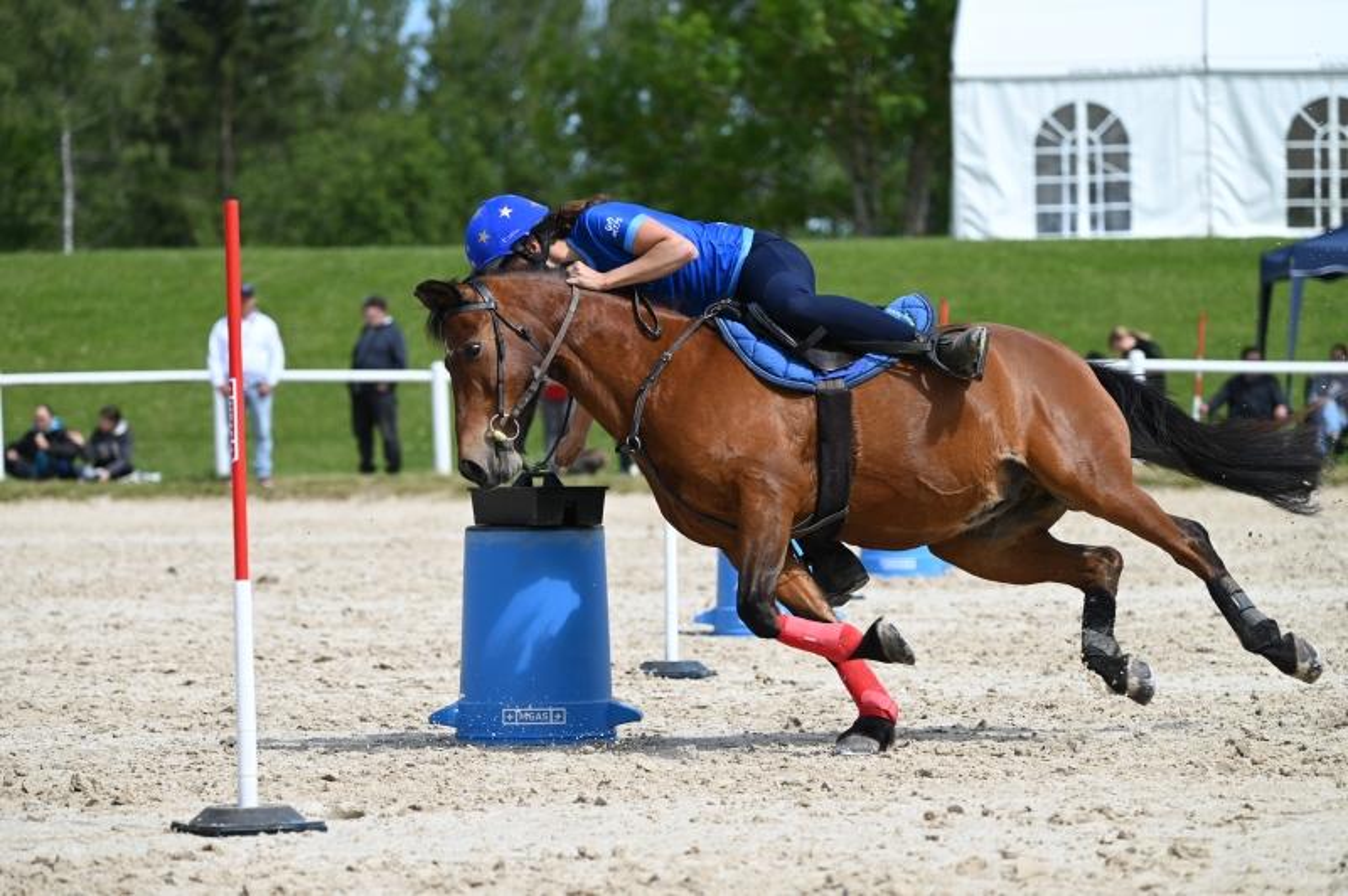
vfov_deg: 8.1
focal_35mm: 170
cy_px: 448
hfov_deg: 12.1
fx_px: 6360
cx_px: 674
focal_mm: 170
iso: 250
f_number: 5.6
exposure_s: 1/1250
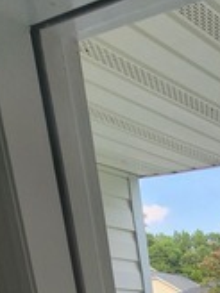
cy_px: 494
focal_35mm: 53
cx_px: 393
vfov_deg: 23.6
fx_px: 449
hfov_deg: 20.1
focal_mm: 2.2
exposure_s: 1/295
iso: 50
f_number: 2.2
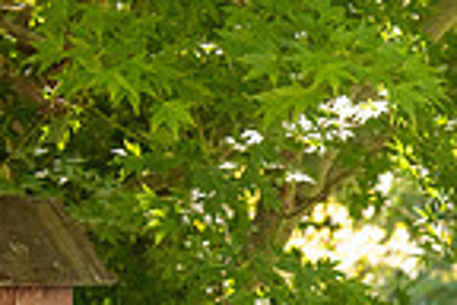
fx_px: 2463
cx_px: 724
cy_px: 539
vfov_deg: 6.9
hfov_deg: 10.2
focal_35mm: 194
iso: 640
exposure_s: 1/800
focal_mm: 48
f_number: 4
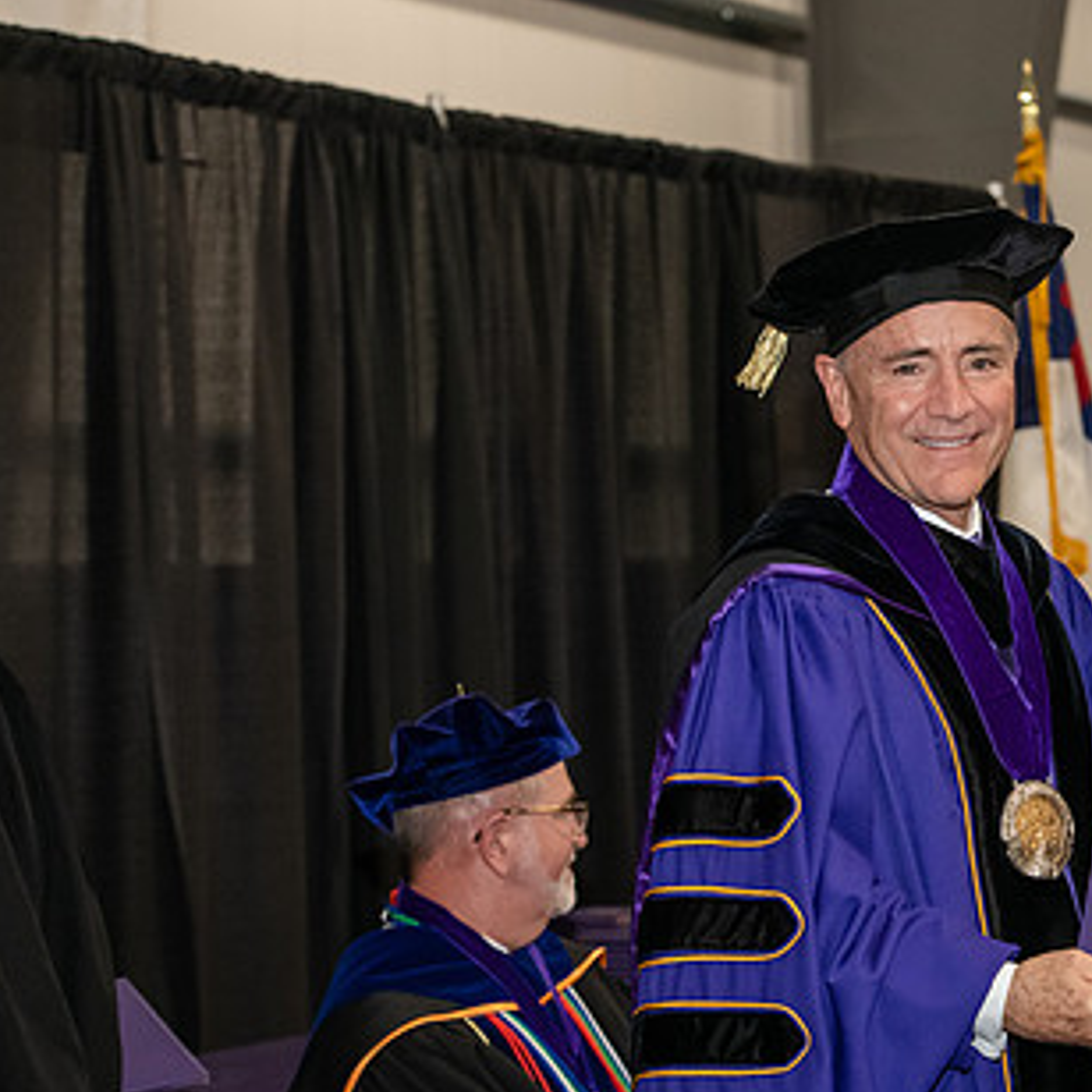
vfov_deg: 15.6
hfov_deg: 15.3
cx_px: 1021
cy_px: 597
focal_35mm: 112
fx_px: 3997
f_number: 5
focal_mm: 70
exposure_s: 1/200
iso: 2500
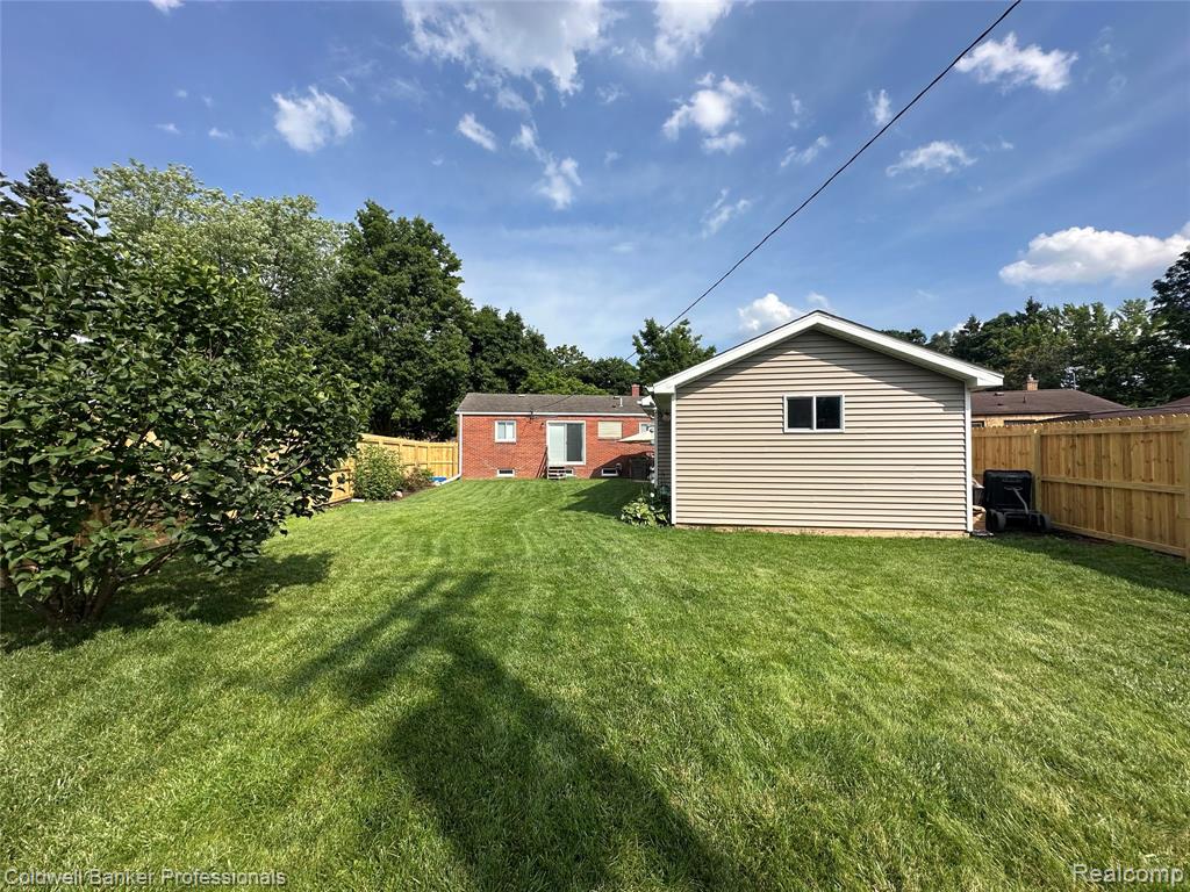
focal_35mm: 14
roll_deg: -0.4
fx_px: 481
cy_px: 446
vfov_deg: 85.7
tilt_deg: +2.0
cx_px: 595
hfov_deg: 102.1
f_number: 2.2
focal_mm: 2.22
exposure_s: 1/1949
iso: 50
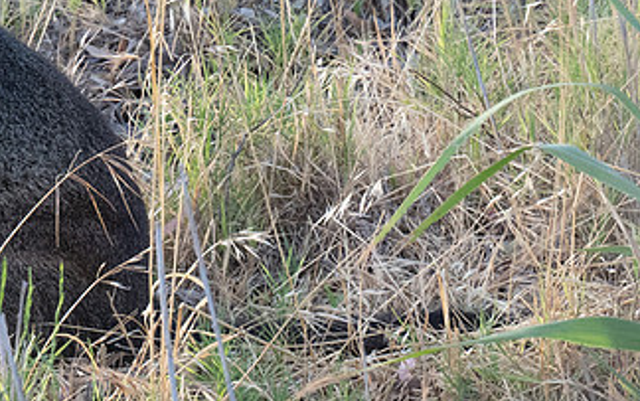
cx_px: -119
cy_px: -218
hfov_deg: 1.0
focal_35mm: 2187
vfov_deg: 0.6
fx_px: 38172
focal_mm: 500
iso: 1250
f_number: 5.6
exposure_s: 1/640
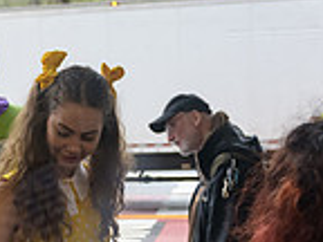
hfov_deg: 20.9
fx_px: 868
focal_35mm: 93
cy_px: 299
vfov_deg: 15.3
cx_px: 67
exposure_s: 1/125
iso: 800
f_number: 3.2
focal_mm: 24
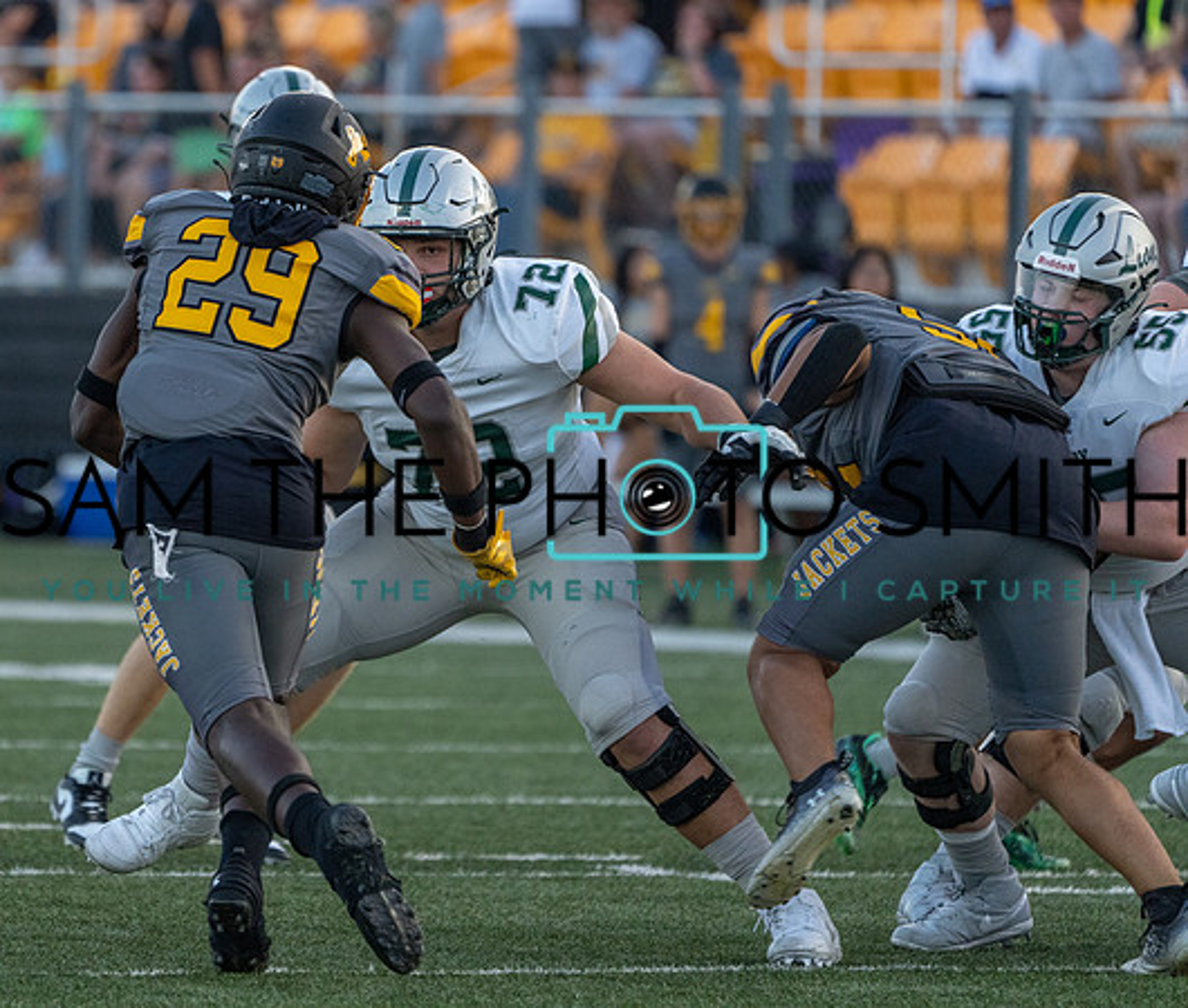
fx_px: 17844
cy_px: 444
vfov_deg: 3.2
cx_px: 341
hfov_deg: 3.8
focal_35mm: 495
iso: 2500
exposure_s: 1/1000
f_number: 5.6
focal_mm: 379
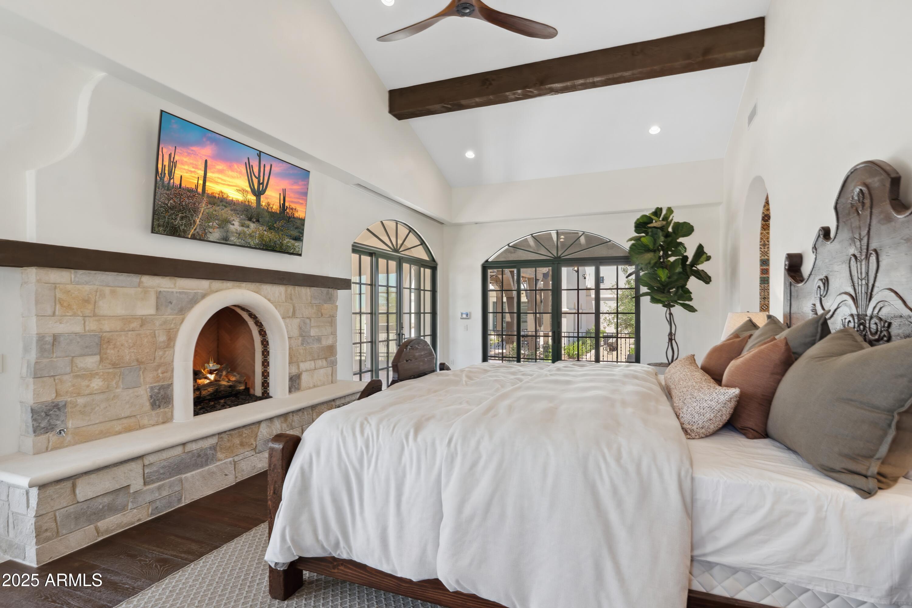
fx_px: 456
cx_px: 456
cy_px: 304
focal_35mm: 18
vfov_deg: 67.4
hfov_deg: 90.0
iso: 800
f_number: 8
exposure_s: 1/60
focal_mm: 18
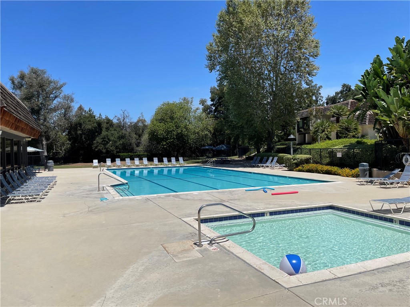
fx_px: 308
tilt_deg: +0.1
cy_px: 154
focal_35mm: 26
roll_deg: +0.8
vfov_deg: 53.1
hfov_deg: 67.3
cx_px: 205
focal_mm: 4.2
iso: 32
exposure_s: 1/5556
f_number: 1.6
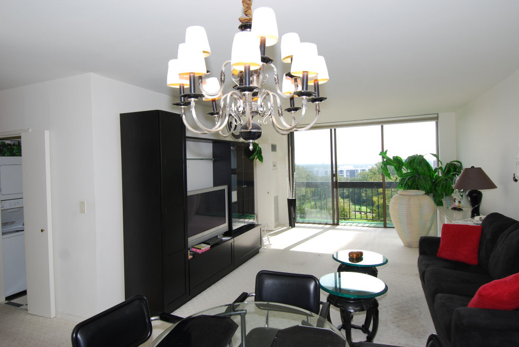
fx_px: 296
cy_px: 167
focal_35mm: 21
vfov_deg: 60.7
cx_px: 259
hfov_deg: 82.4
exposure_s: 1/125
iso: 100
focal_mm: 13
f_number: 5.6
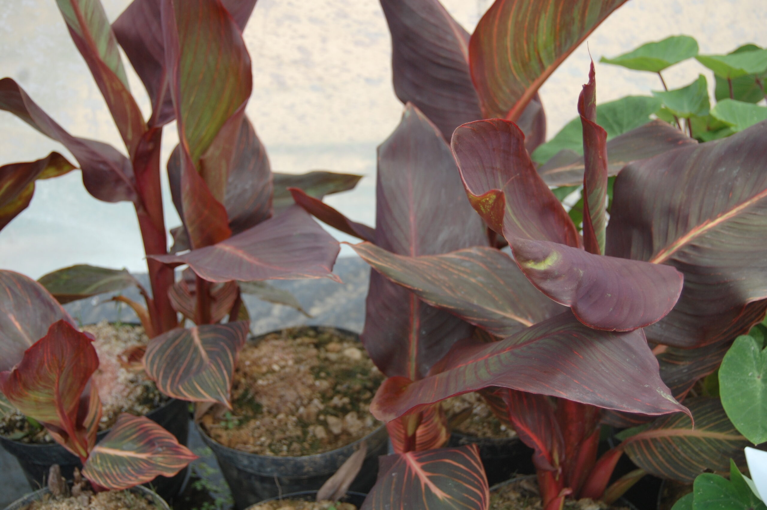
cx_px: 384
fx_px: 1213
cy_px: 255
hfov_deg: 35.1
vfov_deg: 23.7
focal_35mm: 57
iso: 360
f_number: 4.8
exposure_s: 1/500
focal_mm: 38
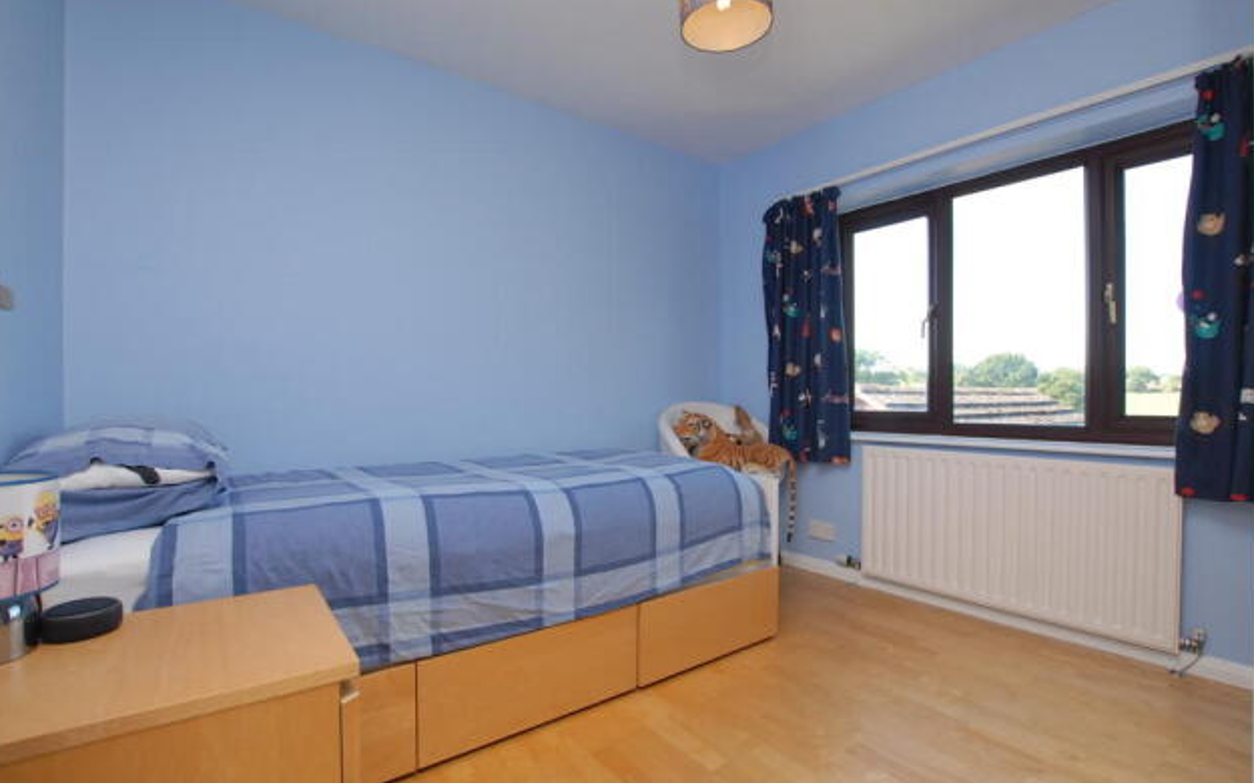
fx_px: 547
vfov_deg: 71.2
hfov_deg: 97.8
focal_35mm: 16
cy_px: 403
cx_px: 633
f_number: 5
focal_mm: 10
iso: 200
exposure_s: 1/60
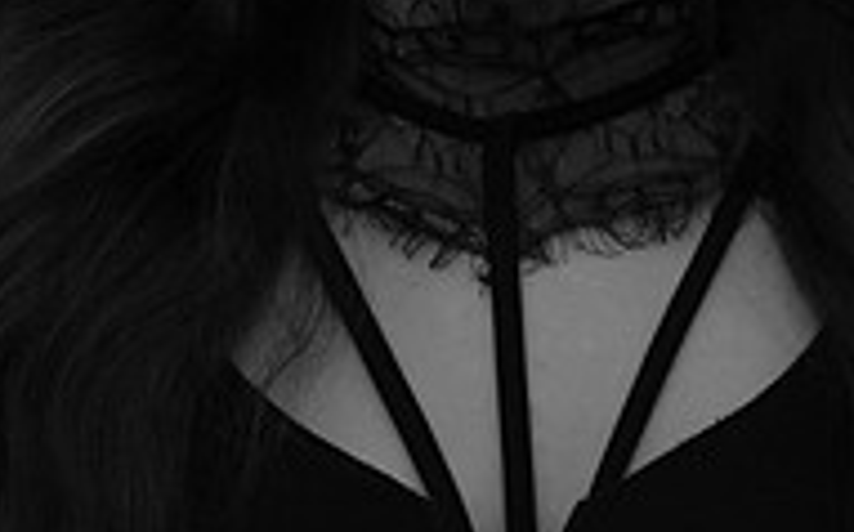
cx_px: 496
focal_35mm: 481
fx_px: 11185
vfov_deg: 2.7
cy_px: -206
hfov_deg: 4.4
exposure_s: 1/250
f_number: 2.8
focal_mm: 200
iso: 2000
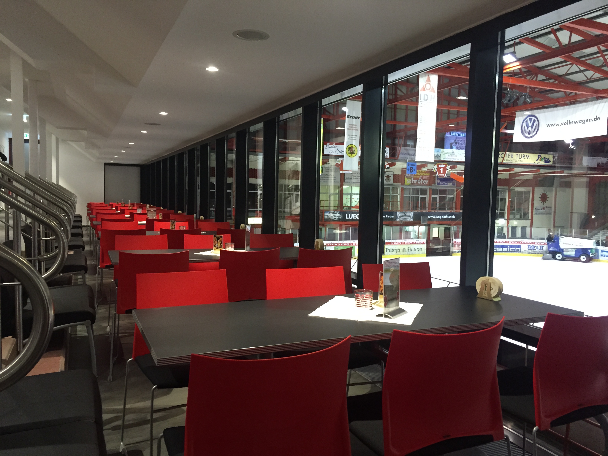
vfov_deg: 48.2
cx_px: 304
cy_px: 228
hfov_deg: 61.7
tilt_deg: -2.4
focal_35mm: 29
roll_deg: -1.6
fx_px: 509
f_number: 2.2
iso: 250
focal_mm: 4.15
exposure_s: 1/17
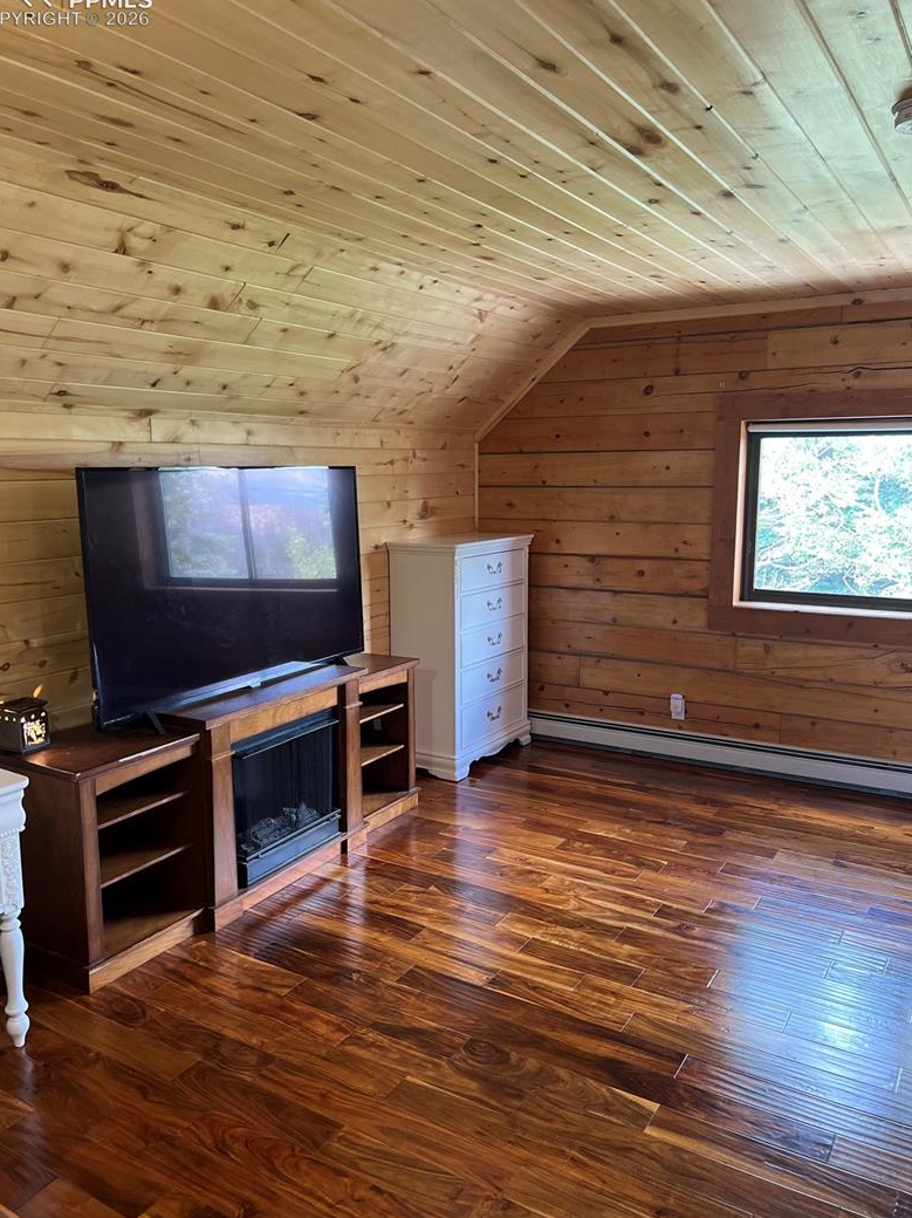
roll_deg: +0.6
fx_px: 949
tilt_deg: -8.6
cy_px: 607
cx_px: 441
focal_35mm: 27
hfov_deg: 51.3
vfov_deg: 65.3
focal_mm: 5.7
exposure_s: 1/60
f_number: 1.5
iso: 160
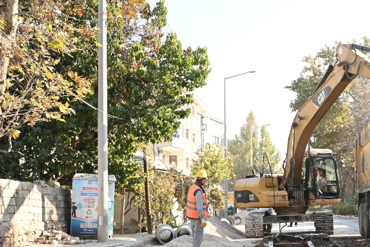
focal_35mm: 66
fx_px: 680
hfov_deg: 29.3
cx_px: 326
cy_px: 186
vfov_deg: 20.4
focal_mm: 29.5
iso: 200
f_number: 5.6
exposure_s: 1/200
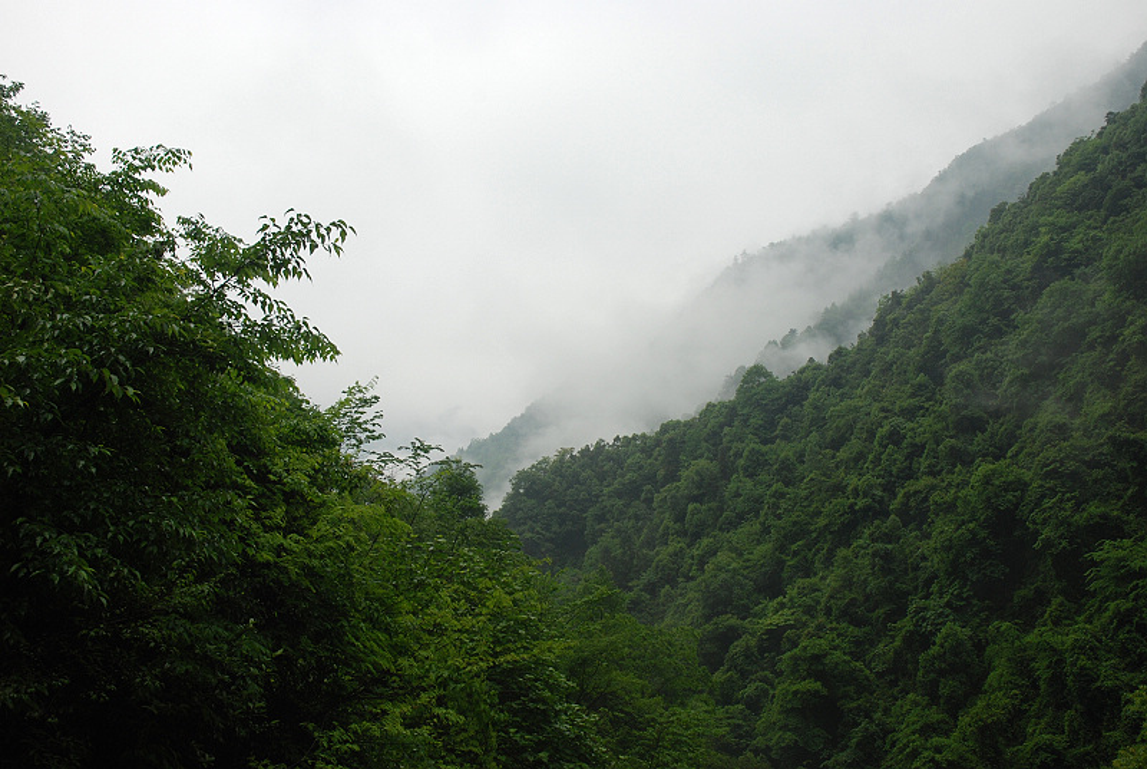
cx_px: 574
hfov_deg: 53.1
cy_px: 384
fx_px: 1149
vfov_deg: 37.0
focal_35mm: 36
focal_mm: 24
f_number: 9
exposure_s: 1/100
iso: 200
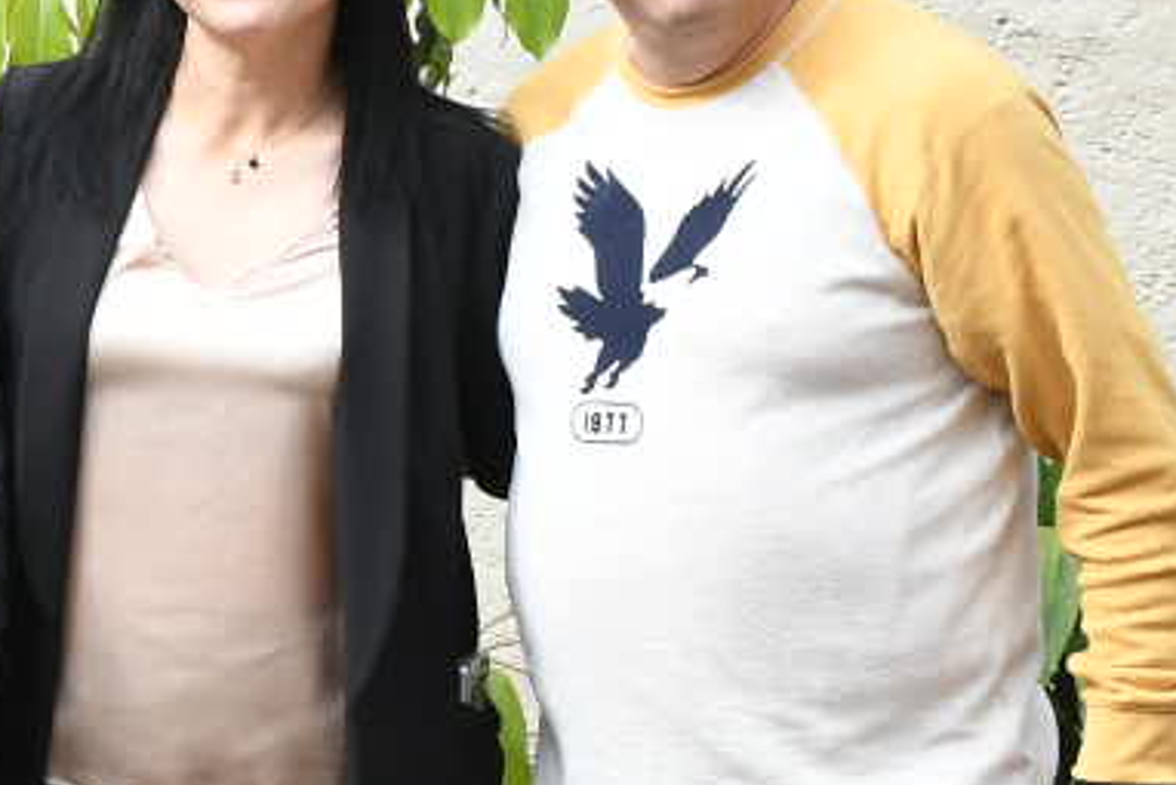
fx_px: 8725
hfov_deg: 7.4
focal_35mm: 267
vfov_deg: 5.1
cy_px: 714
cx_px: -1148
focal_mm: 42
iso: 125
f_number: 7.1
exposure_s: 1/125
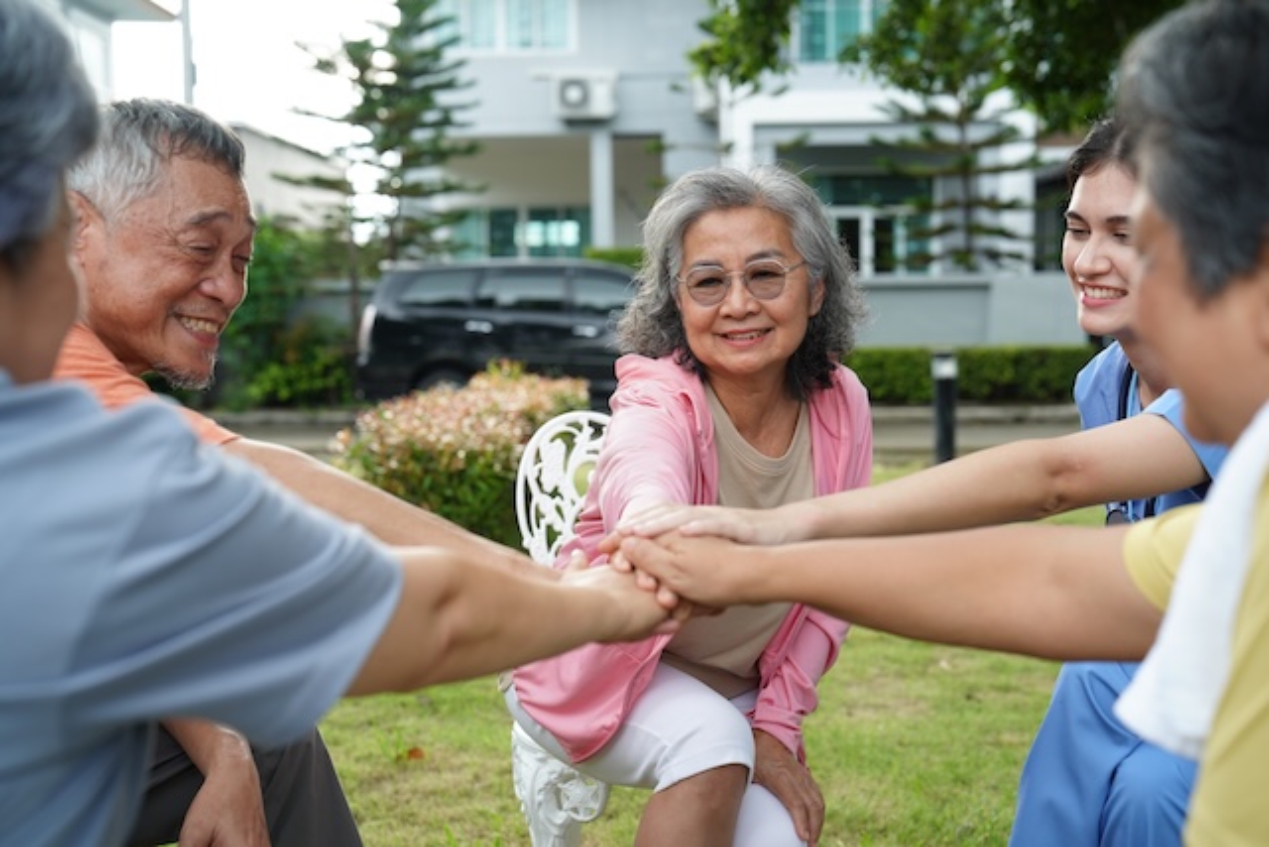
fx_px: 1763
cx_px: 634
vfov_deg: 27.0
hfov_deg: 39.6
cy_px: 424
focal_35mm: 50
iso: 100
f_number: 3.5
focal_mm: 50
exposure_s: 1/125
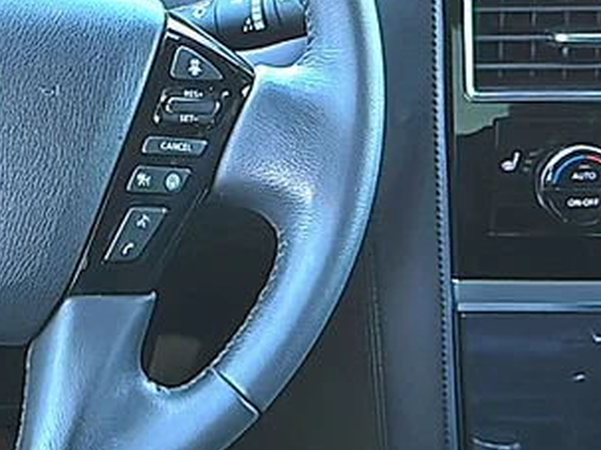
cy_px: 62
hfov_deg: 19.3
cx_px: -77
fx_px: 1683
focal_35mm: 97
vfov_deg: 15.1
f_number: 1.78
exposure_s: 1/77
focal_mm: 6.86
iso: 125
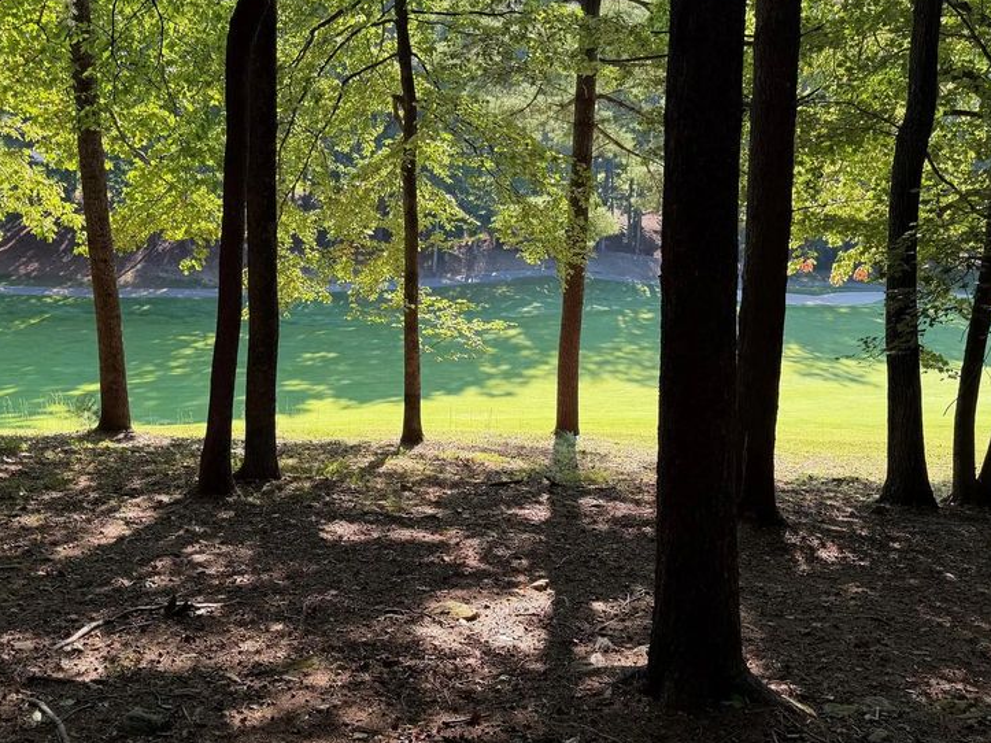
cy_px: 352
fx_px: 973
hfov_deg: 53.9
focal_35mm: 34
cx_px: 456
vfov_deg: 41.8
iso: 80
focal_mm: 6.76
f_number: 1.78
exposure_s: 1/370
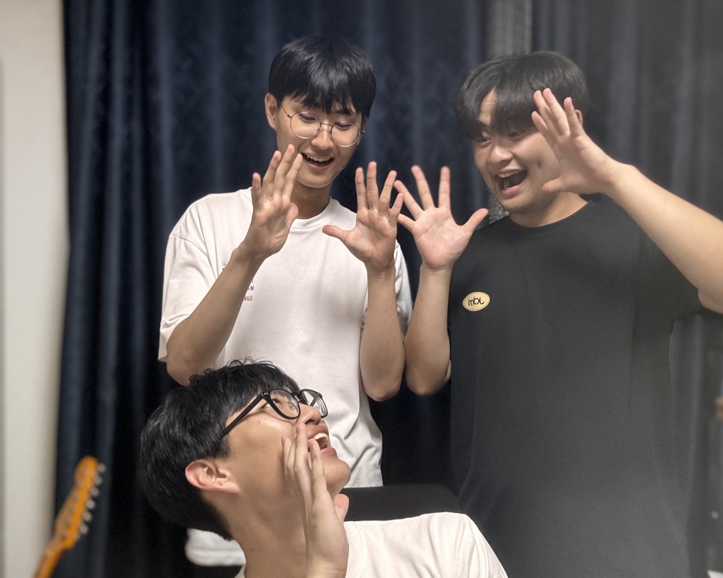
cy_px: 296
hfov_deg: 55.7
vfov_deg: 45.8
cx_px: 374
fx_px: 685
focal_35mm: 32
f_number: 1.9
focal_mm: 2.69
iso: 200
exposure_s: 1/60
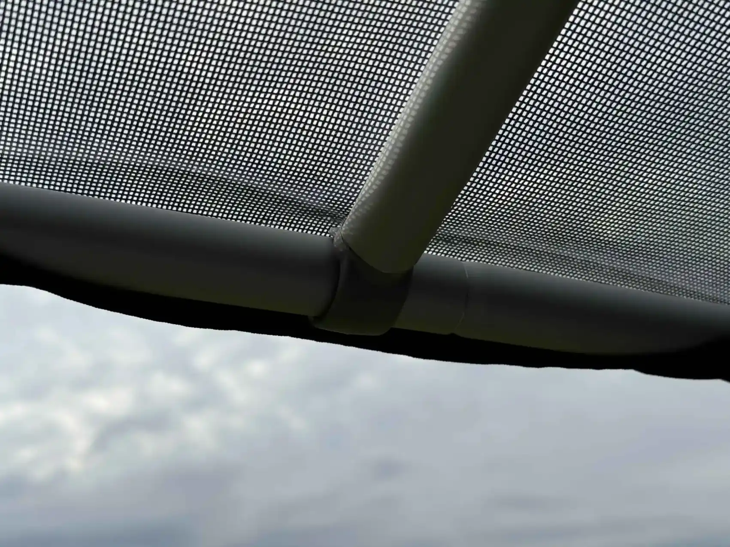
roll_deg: -0.6
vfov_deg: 30.3
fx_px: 1012
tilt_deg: +18.8
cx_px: 365
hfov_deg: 39.7
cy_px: 274
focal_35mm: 48
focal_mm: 6.76
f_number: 1.78
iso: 64
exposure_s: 1/4975
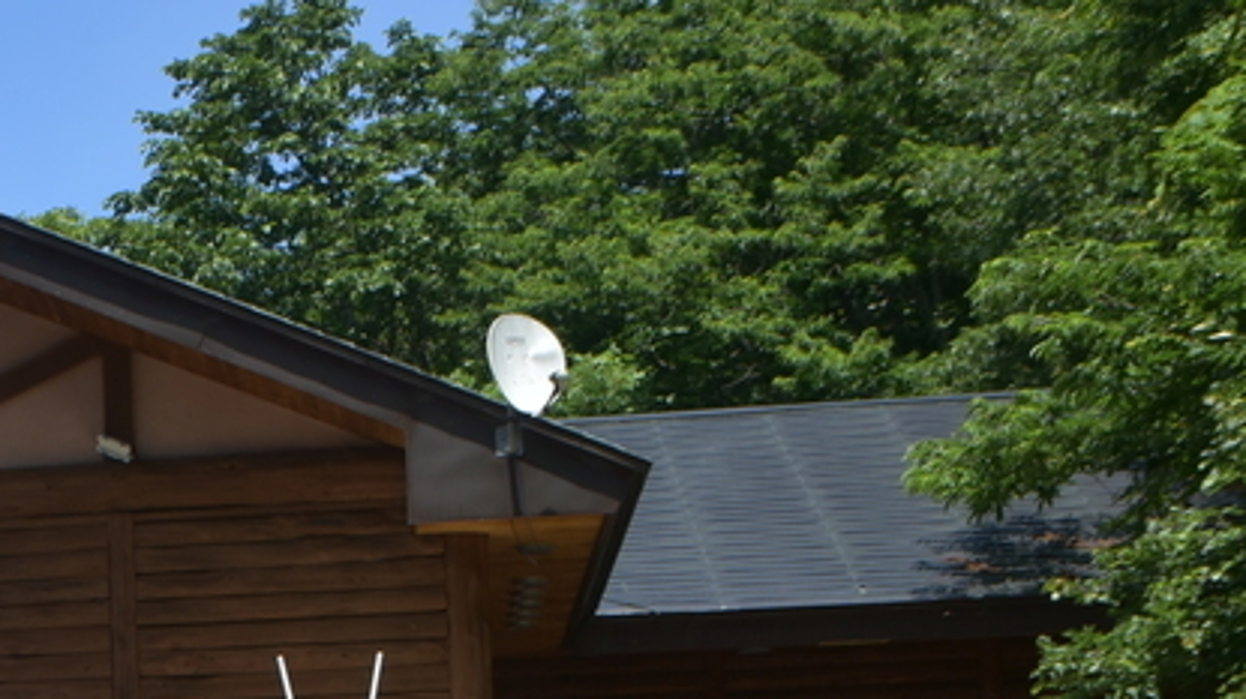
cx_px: -366
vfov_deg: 11.8
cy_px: 844
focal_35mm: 100
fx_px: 3302
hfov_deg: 19.7
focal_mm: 22
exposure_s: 1/320
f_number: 7.1
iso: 125
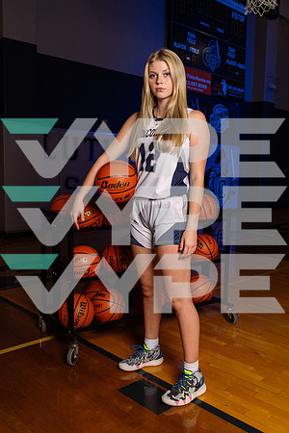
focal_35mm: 35
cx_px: 144
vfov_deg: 54.4
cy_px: 216
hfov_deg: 37.9
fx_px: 421
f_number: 6.3
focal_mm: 35
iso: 320
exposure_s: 1/250
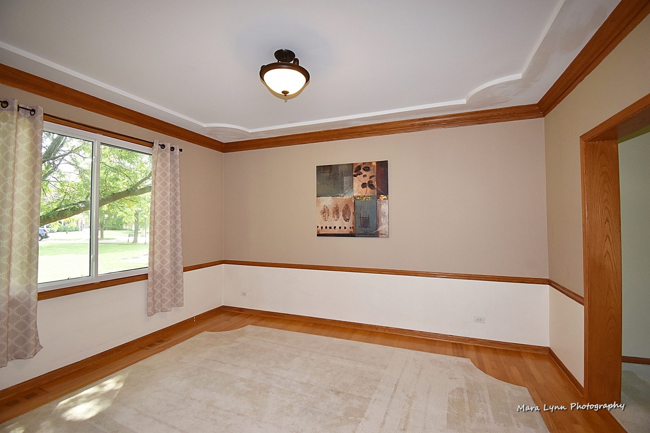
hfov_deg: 100.4
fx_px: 271
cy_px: 216
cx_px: 325
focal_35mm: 15
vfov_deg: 77.3
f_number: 5.6
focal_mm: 10
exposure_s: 1/125
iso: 640
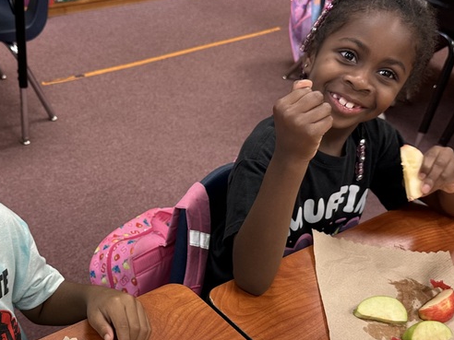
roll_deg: -9.6
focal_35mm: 50
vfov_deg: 28.8
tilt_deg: -38.0
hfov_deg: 37.5
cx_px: 126
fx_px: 656
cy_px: 240
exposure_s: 1/60
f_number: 1.78
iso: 125
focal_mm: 6.86
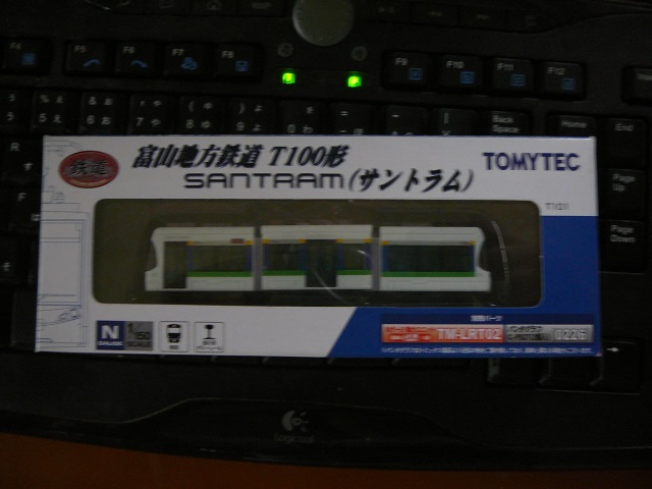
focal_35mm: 35
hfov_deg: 52.6
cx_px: 326
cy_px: 244
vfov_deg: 40.7
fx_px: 659
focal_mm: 5.2
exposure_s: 1/8
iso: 200
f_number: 2.8
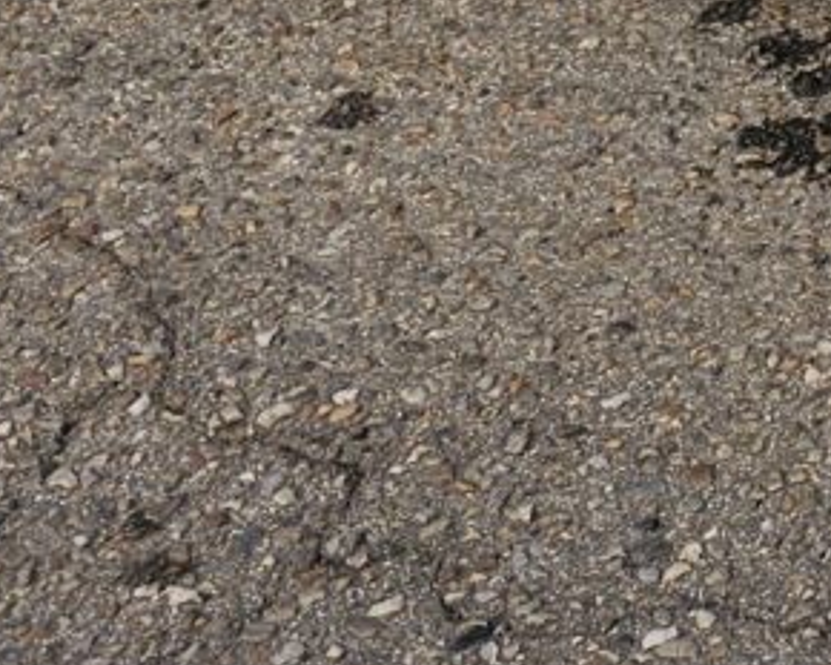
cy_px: -596
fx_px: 3050
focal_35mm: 124
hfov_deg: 13.6
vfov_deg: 11.4
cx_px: 1565
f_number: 1.7
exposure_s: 1/189
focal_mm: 6.3
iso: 10
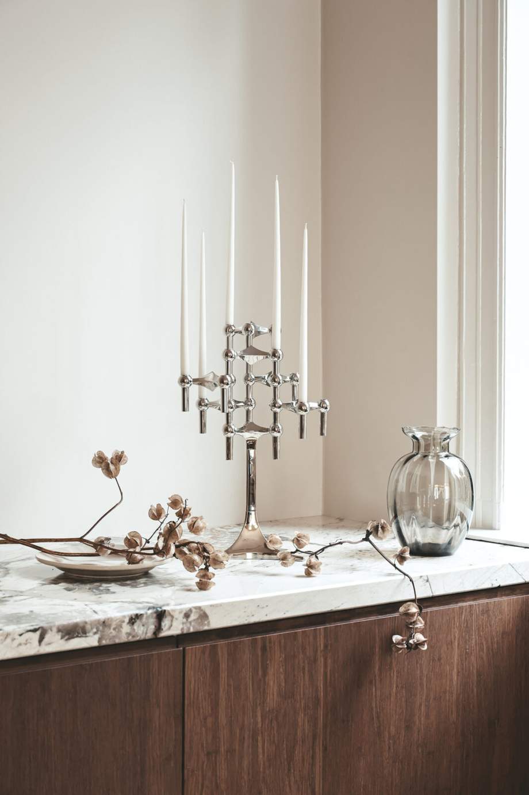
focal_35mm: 70
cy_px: 398
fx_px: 1544
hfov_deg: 19.4
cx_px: 264
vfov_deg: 28.9
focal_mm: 70
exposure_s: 1/15
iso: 100
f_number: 7.1
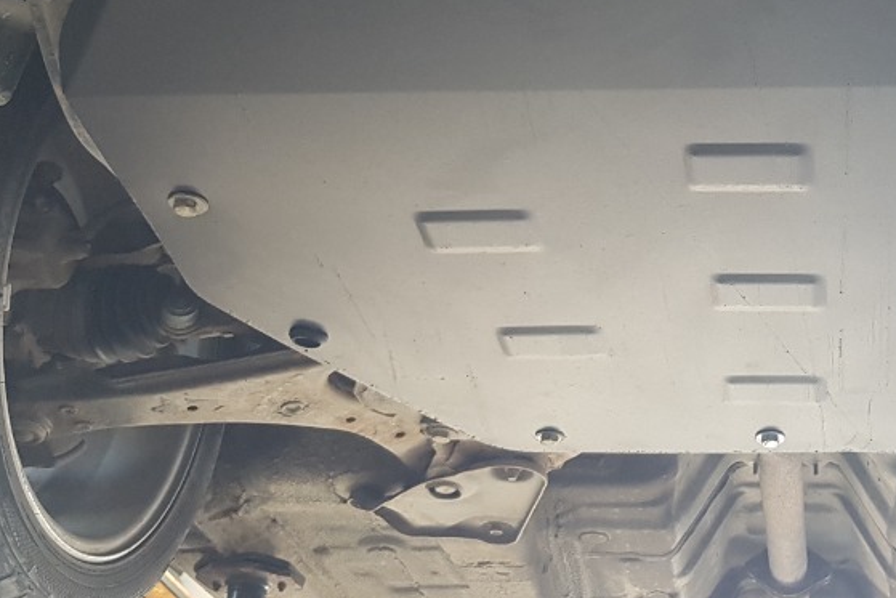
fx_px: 1444
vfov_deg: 23.0
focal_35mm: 58
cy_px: 114
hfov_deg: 33.0
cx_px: 773
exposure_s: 1/50
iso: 125
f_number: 1.7
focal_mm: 4.2
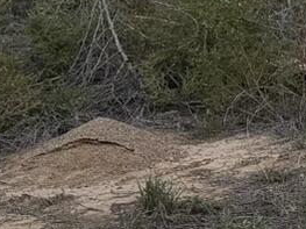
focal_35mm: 187
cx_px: 1011
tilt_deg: -0.8
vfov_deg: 7.7
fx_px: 1652
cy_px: -158
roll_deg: +2.3
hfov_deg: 8.4
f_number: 1.78
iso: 80
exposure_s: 1/3953
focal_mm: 6.76
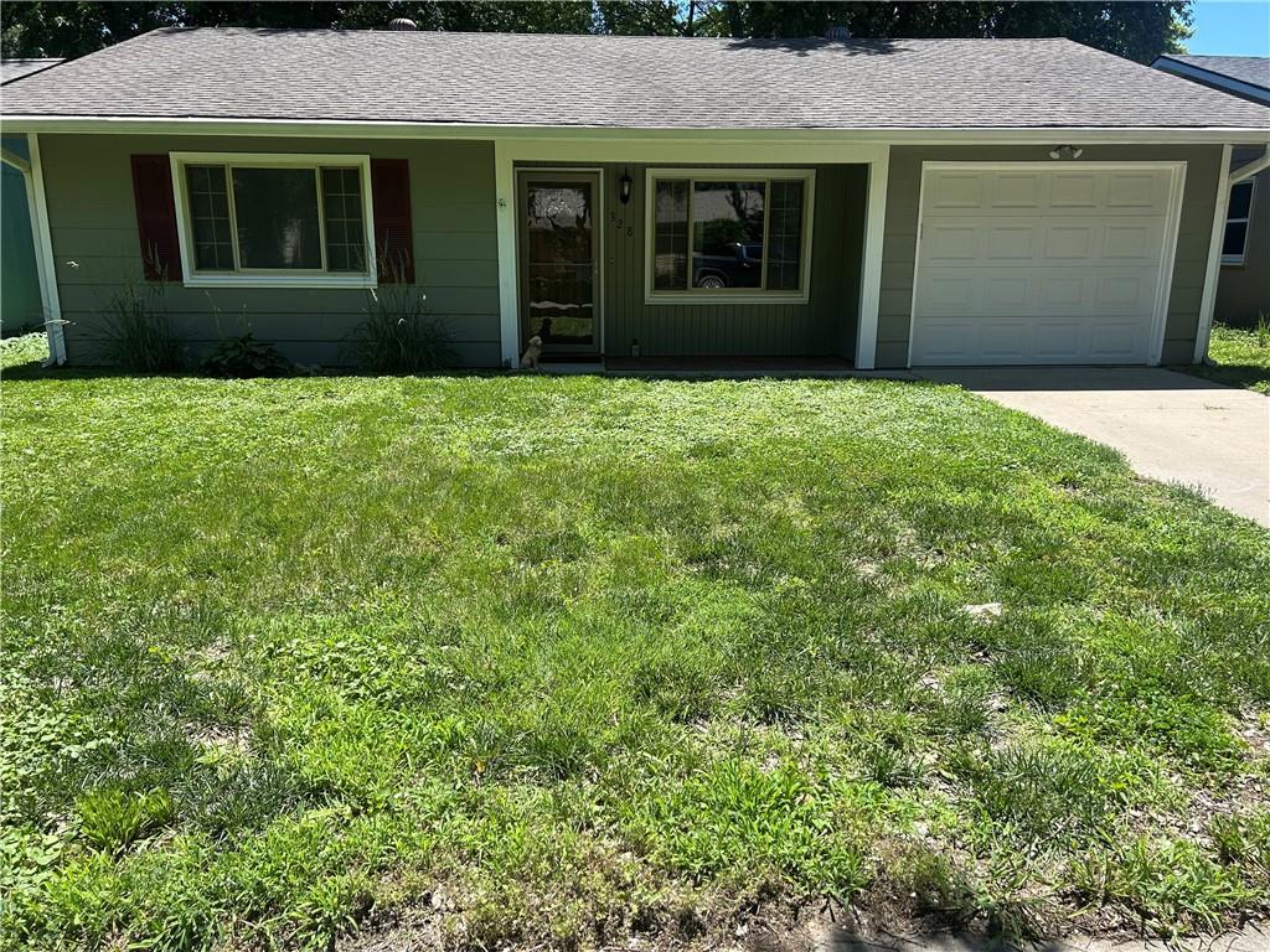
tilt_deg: -12.7
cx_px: 635
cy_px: 476
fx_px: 954
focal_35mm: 26
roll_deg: +0.0
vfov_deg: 53.1
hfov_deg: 67.3
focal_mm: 5.7
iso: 50
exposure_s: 1/1901
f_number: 1.5
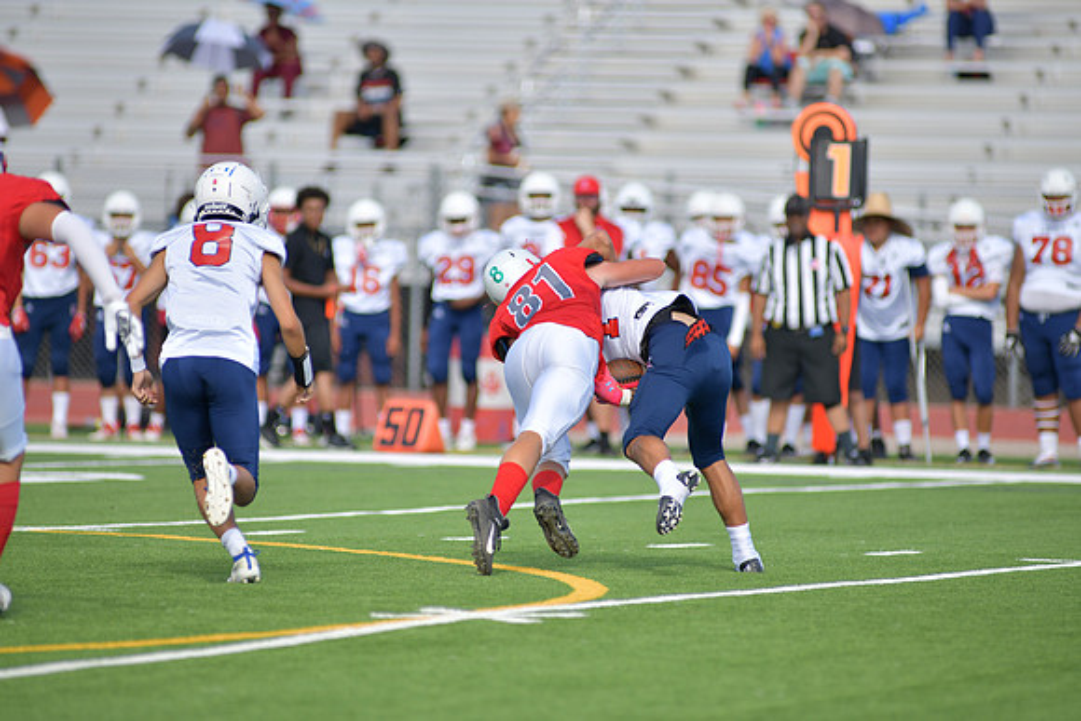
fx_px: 9010
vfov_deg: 4.6
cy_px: 360
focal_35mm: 300
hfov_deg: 6.9
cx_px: 540
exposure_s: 1/2000
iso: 200
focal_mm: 300
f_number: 3.5
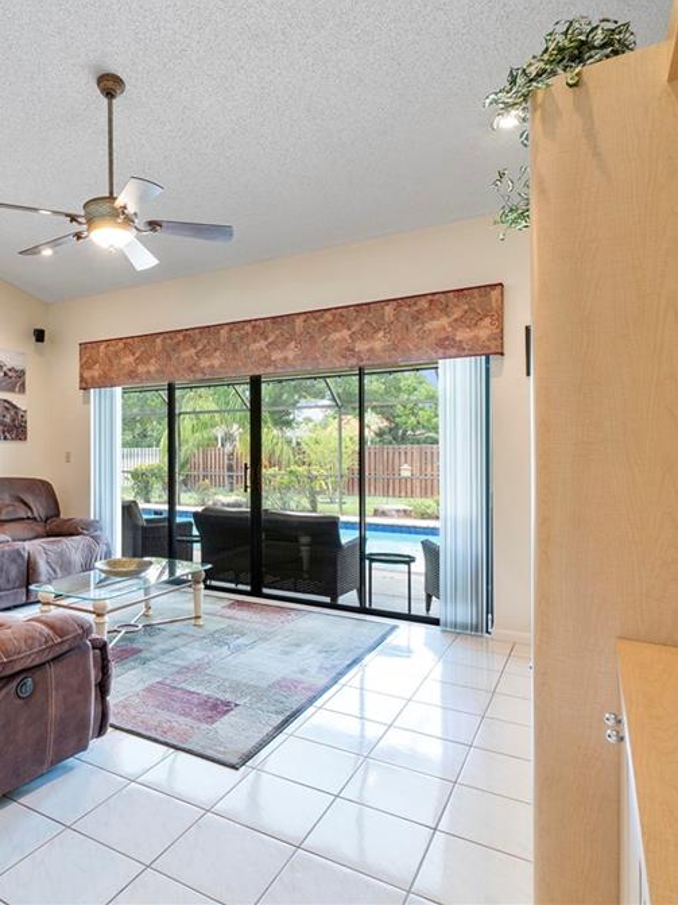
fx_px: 575
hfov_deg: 58.8
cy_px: 447
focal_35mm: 22
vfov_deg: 76.4
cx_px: 194
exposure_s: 1/1.67
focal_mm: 10
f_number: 11
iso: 160
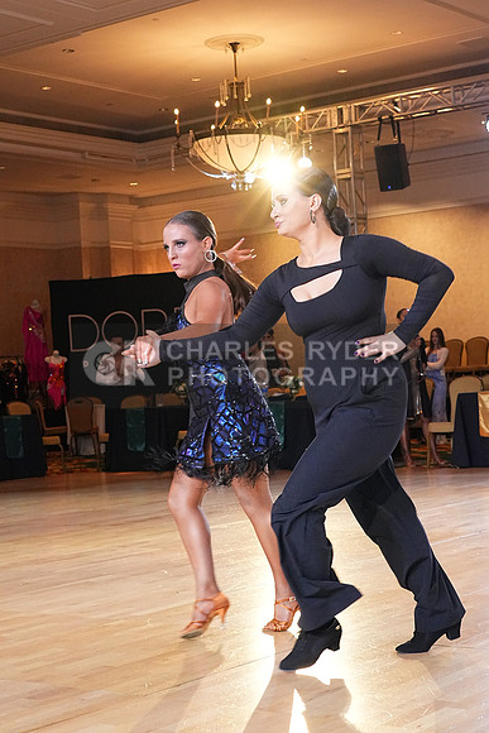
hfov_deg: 21.6
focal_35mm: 63
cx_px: 244
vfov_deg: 31.9
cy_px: 366
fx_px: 1283
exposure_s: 1/200
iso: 5000
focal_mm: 42
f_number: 5.6
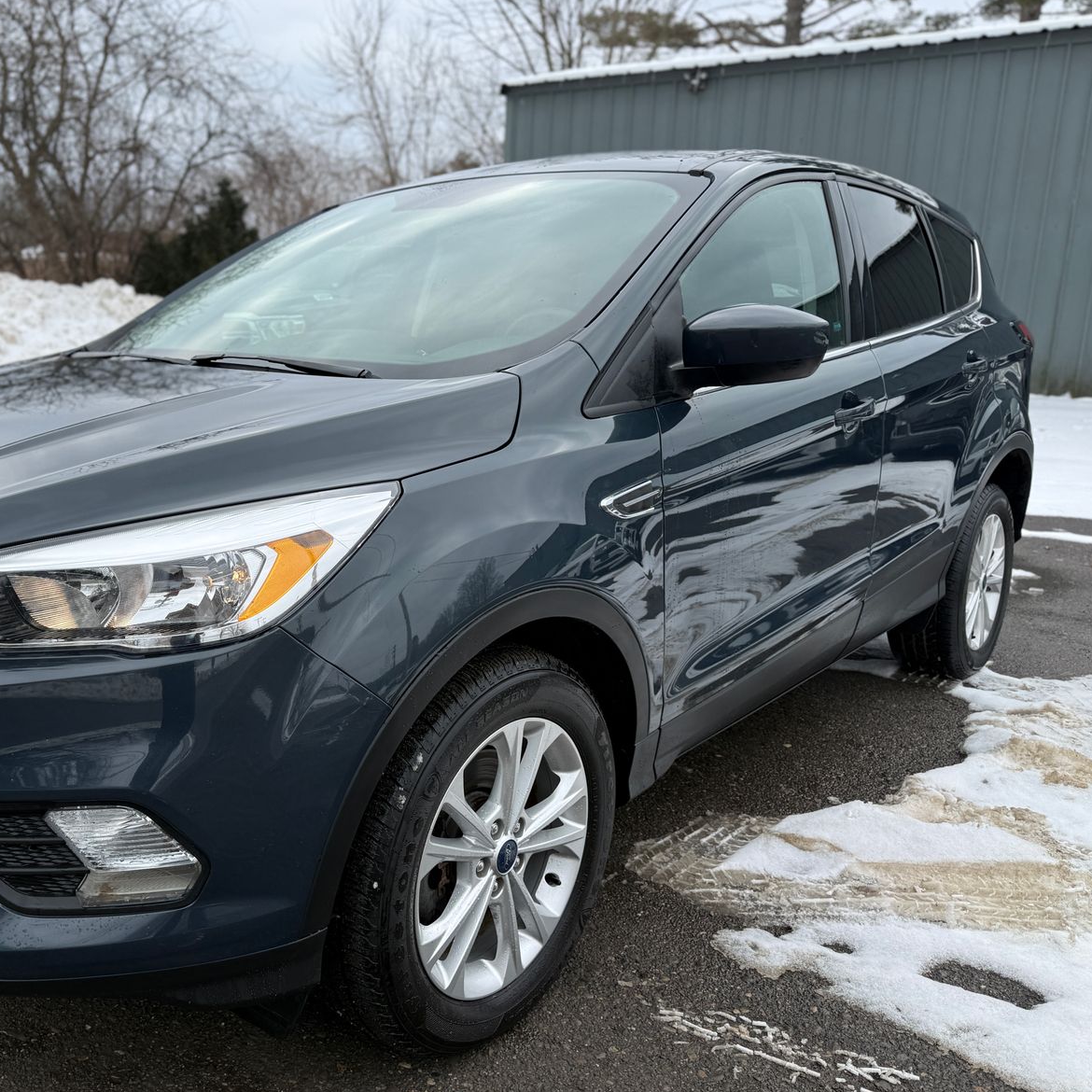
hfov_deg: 54.4
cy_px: 541
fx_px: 1035
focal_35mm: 29
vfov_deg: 55.6
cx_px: 358
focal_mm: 6.76
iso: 80
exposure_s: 1/1812
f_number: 1.78
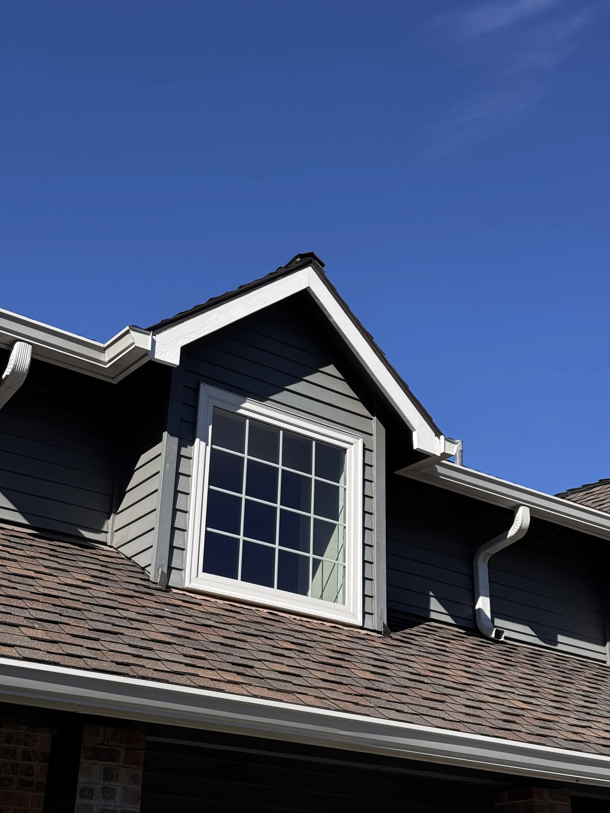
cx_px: 305
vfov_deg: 39.7
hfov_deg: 30.3
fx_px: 1128
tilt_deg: +25.8
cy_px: 406
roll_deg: -1.8
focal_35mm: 48
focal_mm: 6.76
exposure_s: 1/3425
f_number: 1.78
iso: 64
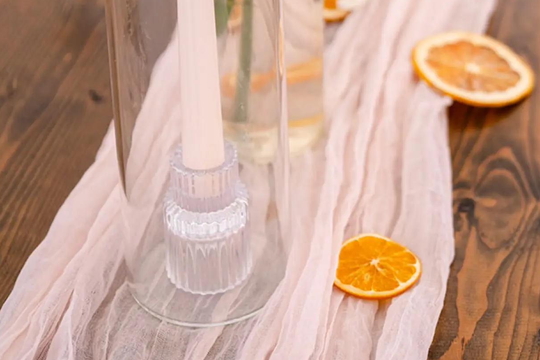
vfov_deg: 10.5
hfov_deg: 16.6
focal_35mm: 123
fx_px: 1845
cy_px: -276
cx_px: 402
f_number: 2.5
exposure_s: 1/4000
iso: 400
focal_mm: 50
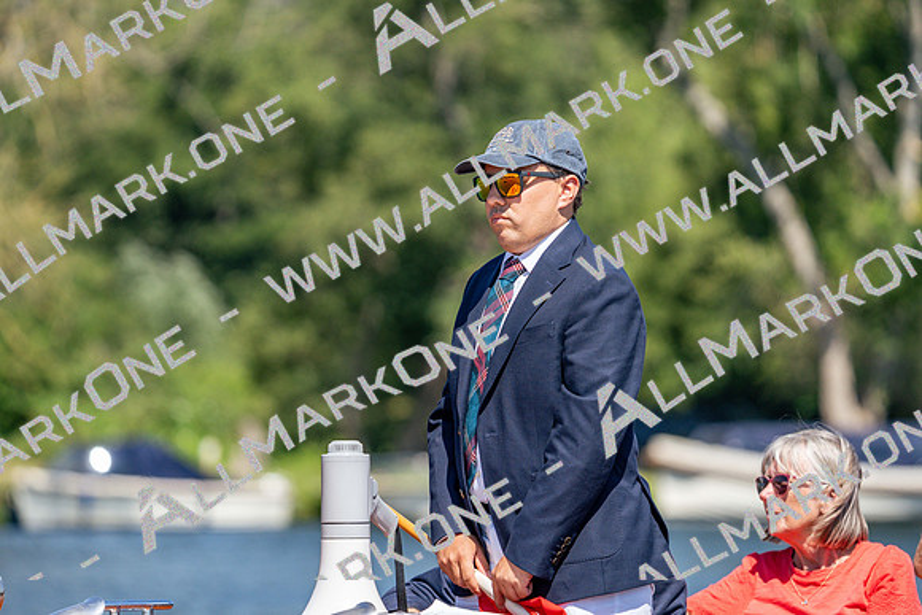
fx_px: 8812
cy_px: 308
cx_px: 461
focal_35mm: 344
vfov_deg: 4.0
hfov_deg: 6.0
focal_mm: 344
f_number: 6.3
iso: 640
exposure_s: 1/2000
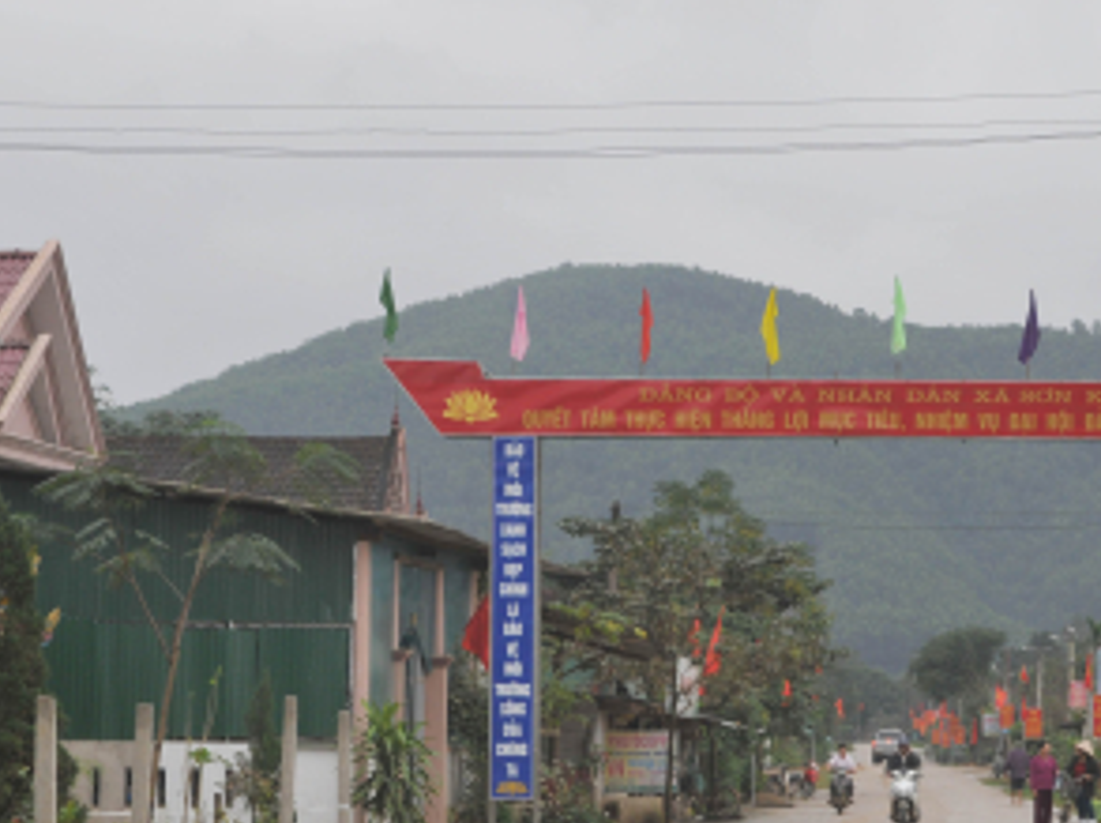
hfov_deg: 13.3
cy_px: 475
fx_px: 4730
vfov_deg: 9.9
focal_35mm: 149
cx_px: 665
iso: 200
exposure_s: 1/200
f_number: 7.1
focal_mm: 55
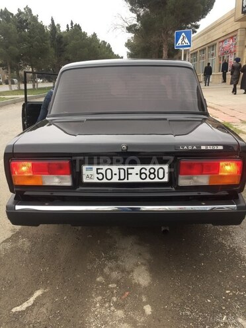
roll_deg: +1.1
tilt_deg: -16.1
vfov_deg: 61.7
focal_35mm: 29
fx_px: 275
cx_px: 123
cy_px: 164
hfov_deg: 48.2
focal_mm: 4.15
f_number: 2.2
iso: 40
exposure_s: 1/100
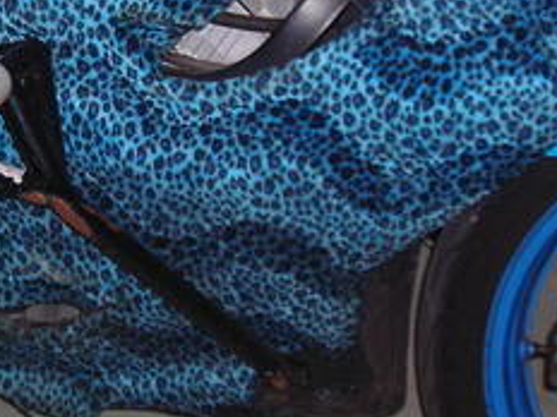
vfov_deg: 11.3
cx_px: 101
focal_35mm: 131
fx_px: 2108
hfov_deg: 14.9
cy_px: 50
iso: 104
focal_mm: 6.3
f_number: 3.2
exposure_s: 1/60.1
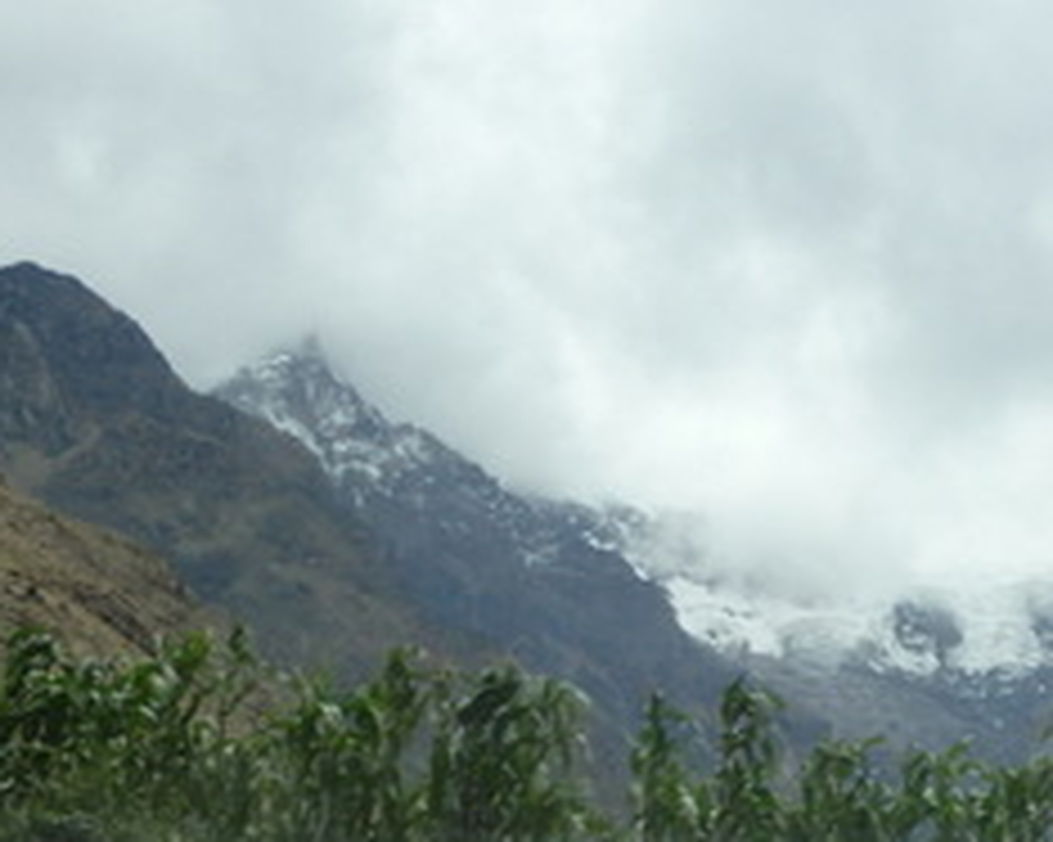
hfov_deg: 16.1
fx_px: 3645
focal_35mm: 117
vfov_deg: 13.1
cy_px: 754
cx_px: 1098
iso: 200
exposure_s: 1/400
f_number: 5.1
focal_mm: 10
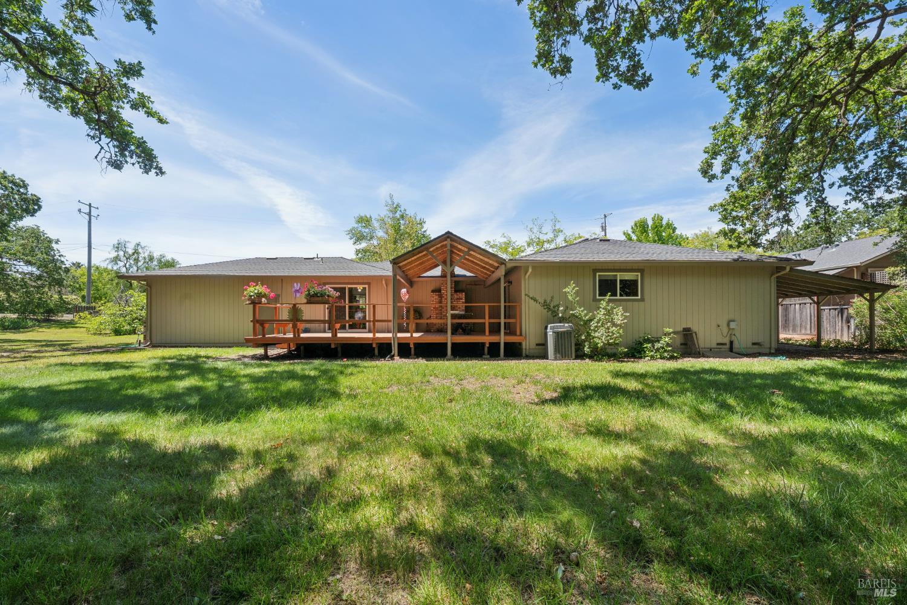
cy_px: 302
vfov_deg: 81.2
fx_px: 353
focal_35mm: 14
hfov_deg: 104.3
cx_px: 454
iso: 200
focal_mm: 14
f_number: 11
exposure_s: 1/125
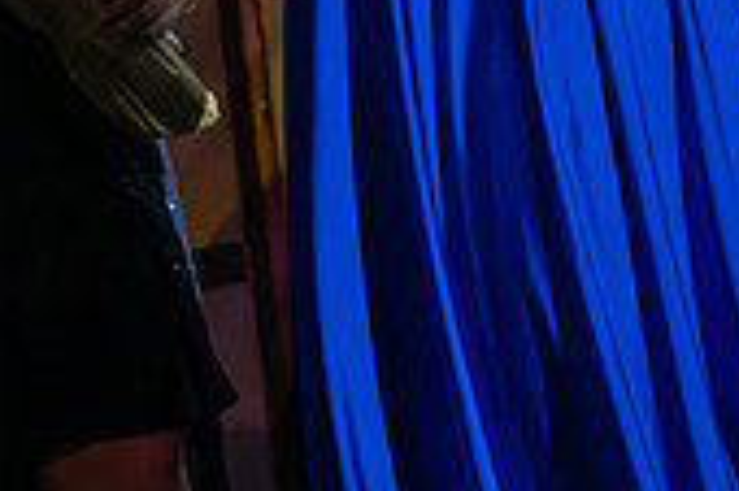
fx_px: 4143
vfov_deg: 6.7
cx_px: -471
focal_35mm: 202
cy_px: -273
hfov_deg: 9.8
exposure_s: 1/400
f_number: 5
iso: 7200
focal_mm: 55
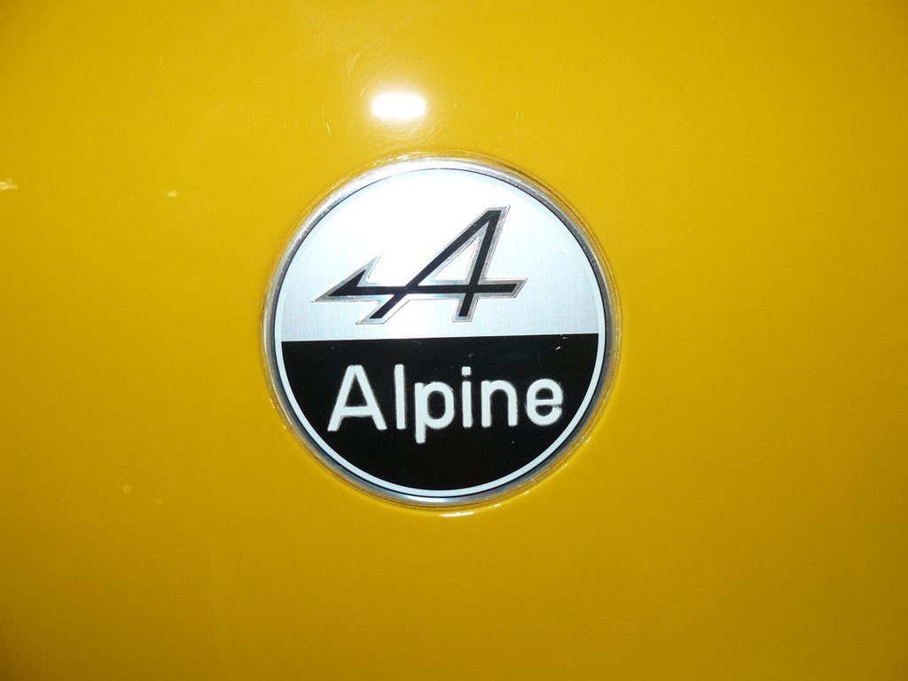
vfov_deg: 39.7
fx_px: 944
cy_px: 340
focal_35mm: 36
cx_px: 454
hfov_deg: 51.4
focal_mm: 6
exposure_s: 1/40
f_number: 2.8
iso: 100
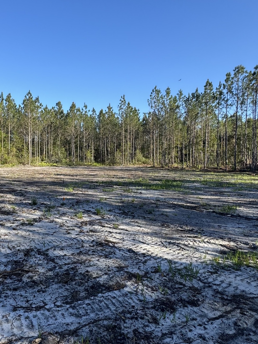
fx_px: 248
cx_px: 75
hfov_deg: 53.2
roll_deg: +0.2
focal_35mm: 25
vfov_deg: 69.4
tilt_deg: -1.4
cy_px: 168
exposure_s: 1/720
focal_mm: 2.22
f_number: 2.2
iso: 40
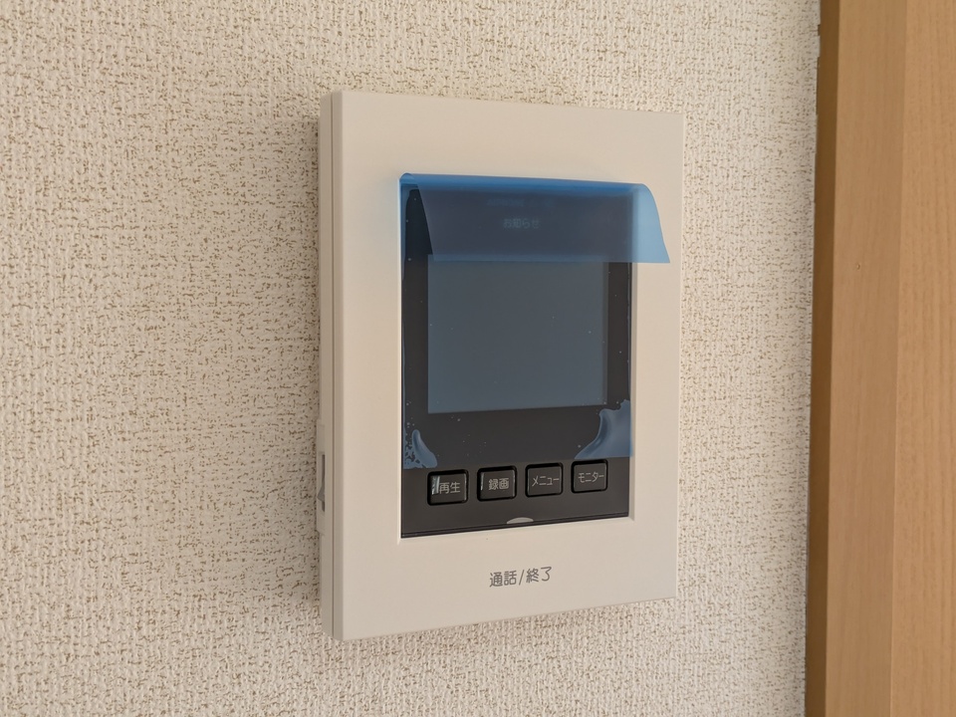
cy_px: 358
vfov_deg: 28.6
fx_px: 1408
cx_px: 478
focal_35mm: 51
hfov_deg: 37.5
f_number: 1.89
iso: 91
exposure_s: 1/120
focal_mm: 5.43
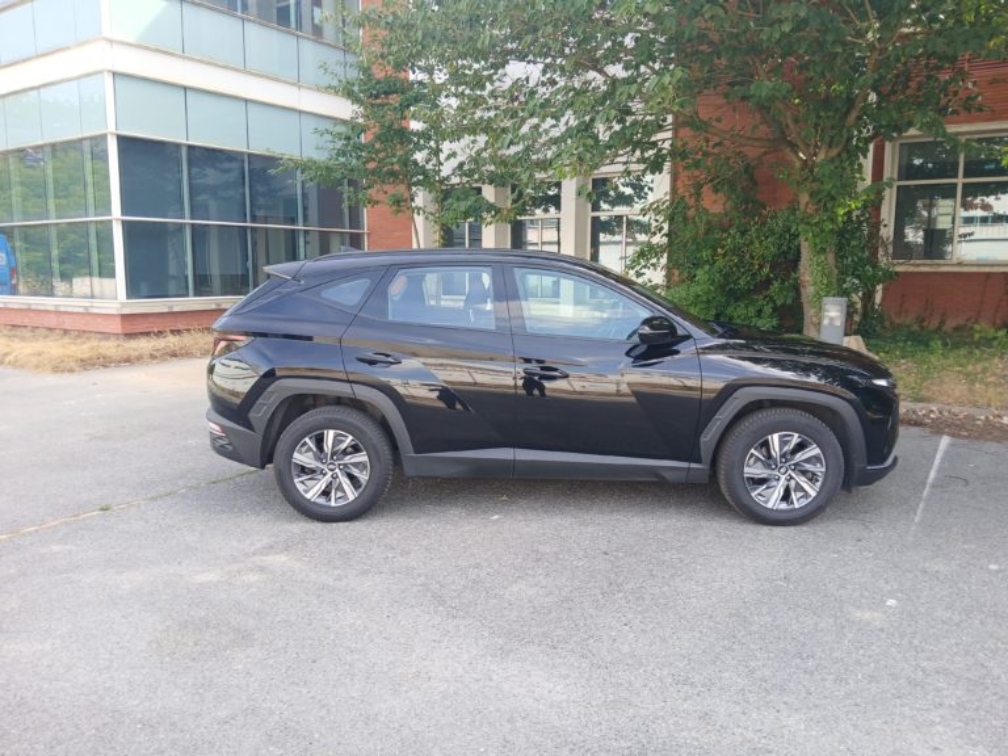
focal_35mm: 26
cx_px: 504
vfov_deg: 53.1
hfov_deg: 67.3
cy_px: 378
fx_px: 757
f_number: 1.8
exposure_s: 1/100
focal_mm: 3.98
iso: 40
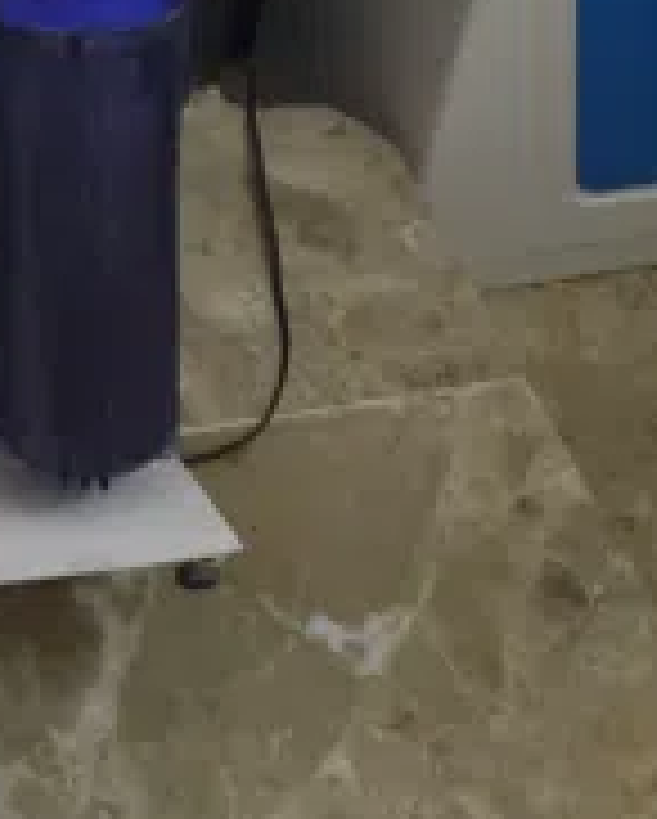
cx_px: -140
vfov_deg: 20.0
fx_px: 2160
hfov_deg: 16.5
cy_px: -194
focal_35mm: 89
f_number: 1.5
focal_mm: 4.3
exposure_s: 1/33
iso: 800
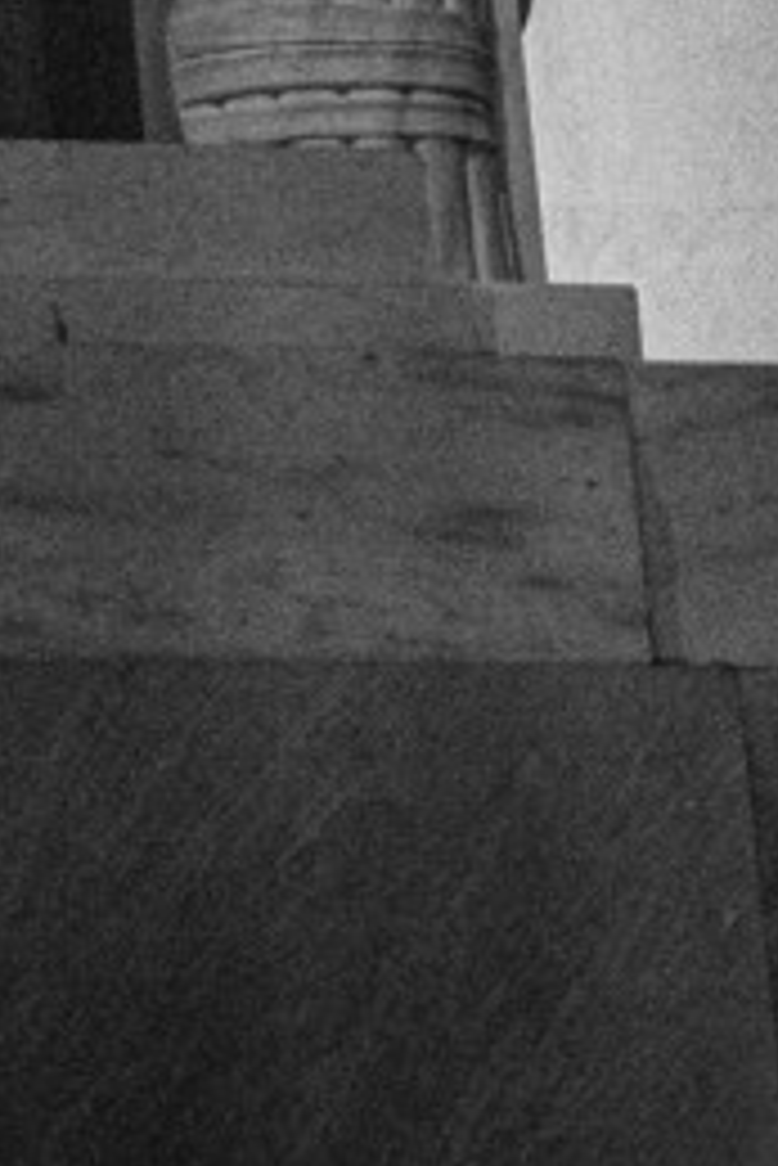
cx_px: -796
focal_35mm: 224
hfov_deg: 6.0
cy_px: -1076
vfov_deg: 8.7
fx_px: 7251
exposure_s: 1/25
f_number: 2.8
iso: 2000
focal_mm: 43
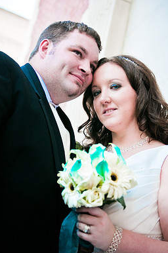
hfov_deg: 19.4
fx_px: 492
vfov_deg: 28.9
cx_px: 90
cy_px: 115
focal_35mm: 70
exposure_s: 1/640
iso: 200
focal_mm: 40
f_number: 2.8
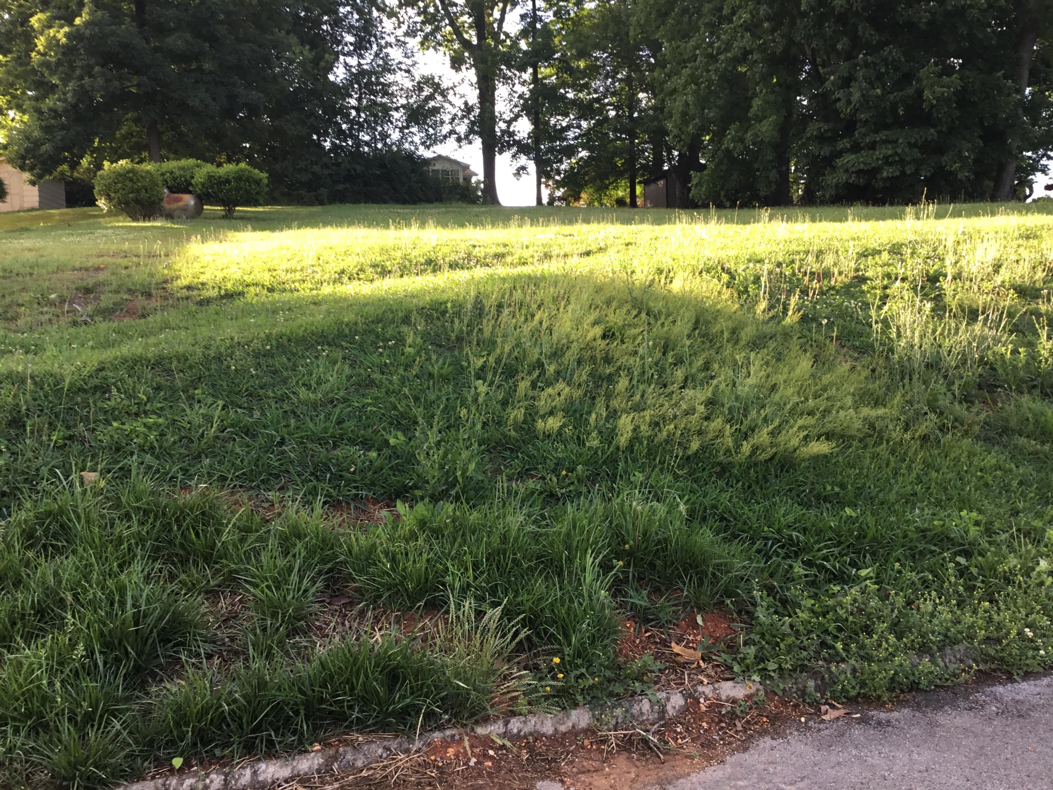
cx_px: 526
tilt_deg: -4.0
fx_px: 943
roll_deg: +0.9
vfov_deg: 45.4
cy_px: 395
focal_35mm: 31
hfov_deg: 58.4
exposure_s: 1/120
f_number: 2.4
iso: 25
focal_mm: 3.3
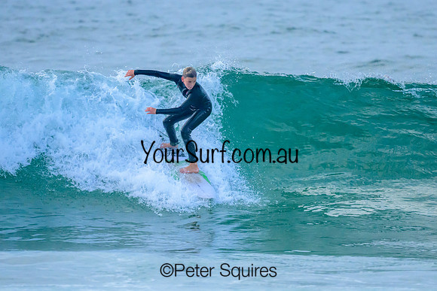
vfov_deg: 1.4
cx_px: 226
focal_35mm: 1006
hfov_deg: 2.0
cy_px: 129
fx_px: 12215
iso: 4000
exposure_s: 1/2000
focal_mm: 800
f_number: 6.3
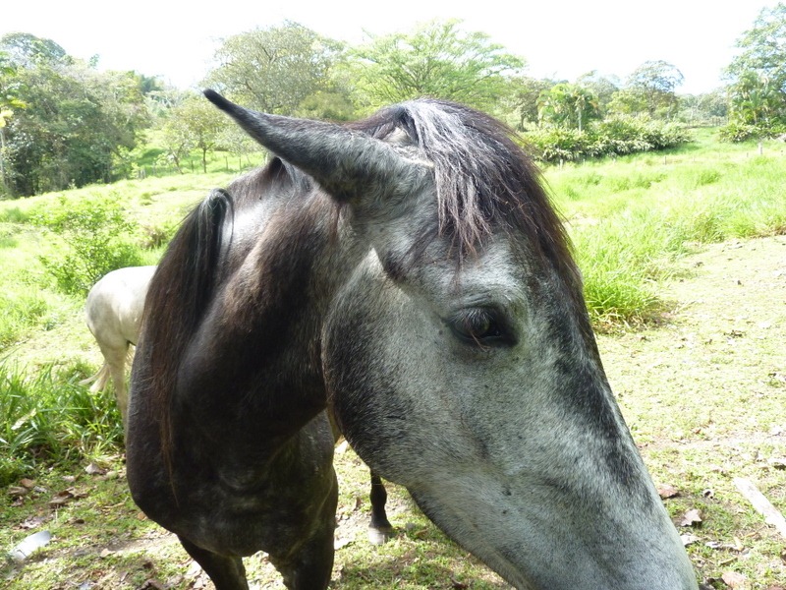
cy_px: 295
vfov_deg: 54.9
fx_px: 568
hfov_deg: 69.4
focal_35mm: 25
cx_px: 393
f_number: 3.3
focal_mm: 4.1
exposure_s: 1/200
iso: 160
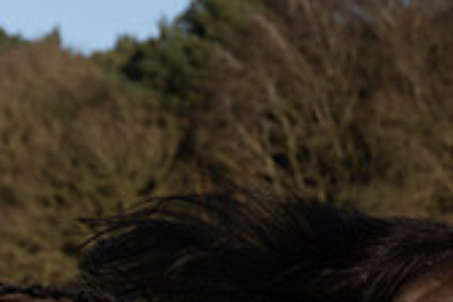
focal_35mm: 351
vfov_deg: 3.9
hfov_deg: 5.8
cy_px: 405
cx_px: -385
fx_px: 4416
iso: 100
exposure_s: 1/2000
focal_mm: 70
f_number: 2.8
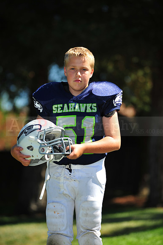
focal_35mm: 200
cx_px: 82
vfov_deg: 10.3
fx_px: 1360
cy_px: 122
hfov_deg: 6.9
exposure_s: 1/2000
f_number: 4.5
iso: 400
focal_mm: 200
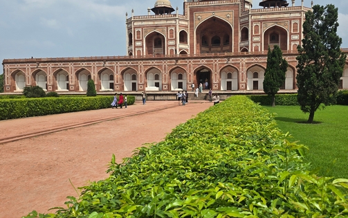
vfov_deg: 40.6
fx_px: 294
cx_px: 188
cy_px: 107
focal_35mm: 31
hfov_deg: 61.1
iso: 12
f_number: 1.7
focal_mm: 6.3
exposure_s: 1/1819
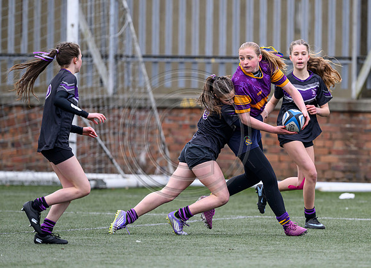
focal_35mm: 538
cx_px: 250
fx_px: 5693
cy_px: 148
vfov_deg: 2.7
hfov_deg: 3.7
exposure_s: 1/1600
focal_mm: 400
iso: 640
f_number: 3.5
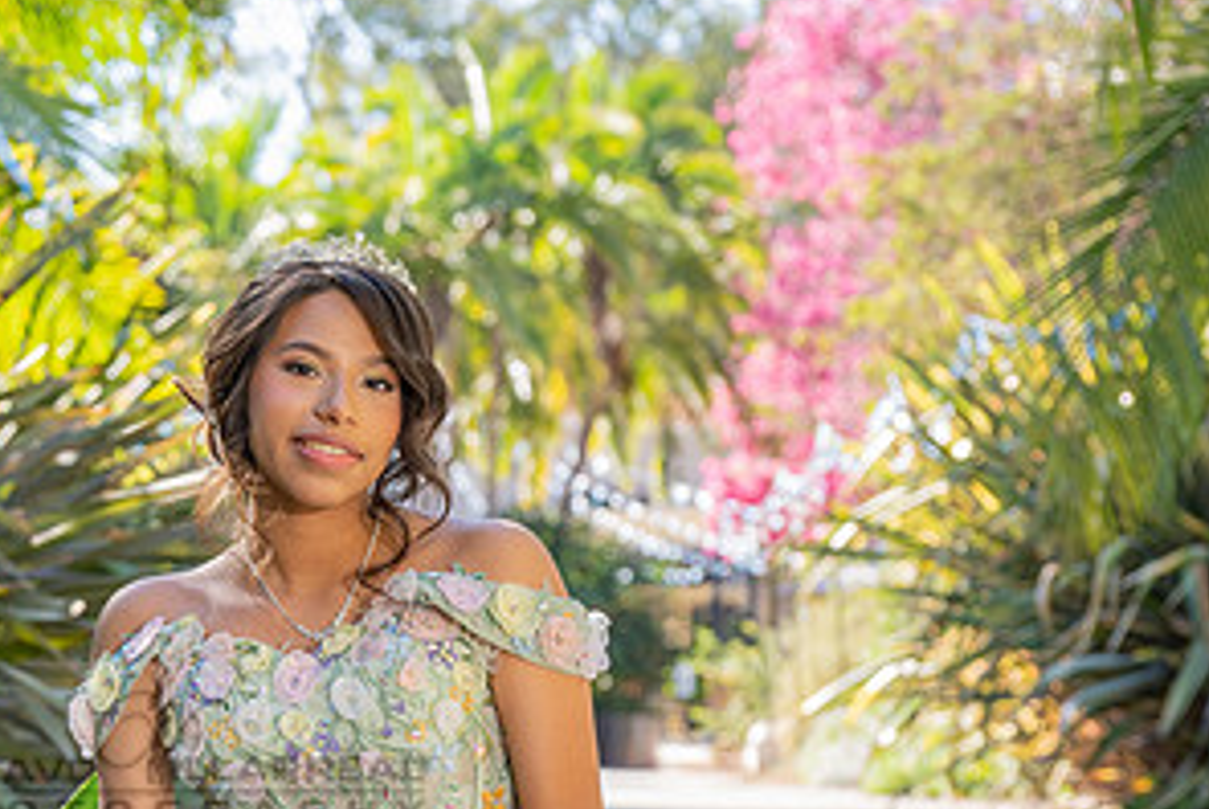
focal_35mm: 137
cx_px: 114
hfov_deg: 14.8
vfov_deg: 10.0
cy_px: 758
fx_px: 4605
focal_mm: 70
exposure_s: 1/200
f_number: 5
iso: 200
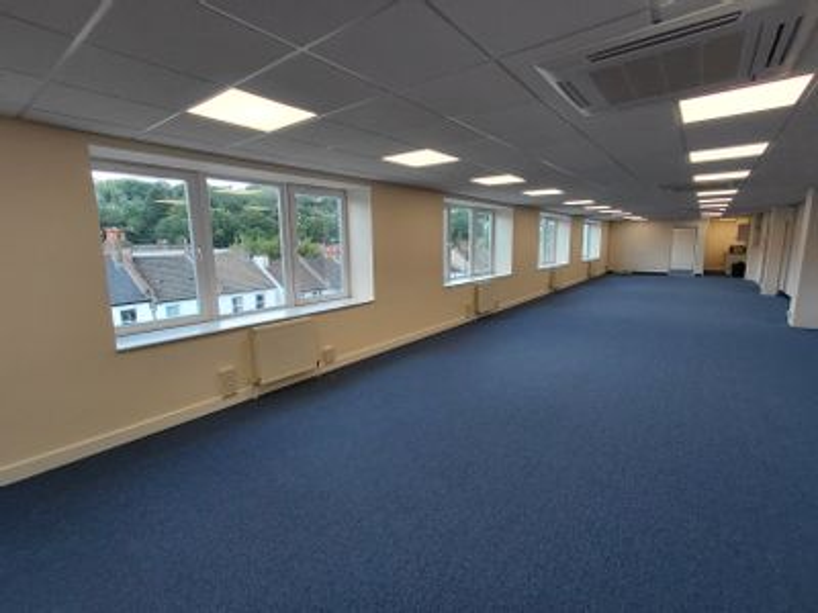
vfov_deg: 78.1
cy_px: 306
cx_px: 409
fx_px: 378
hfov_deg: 94.5
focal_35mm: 16
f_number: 2.2
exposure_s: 1/125
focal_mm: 1.64
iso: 40
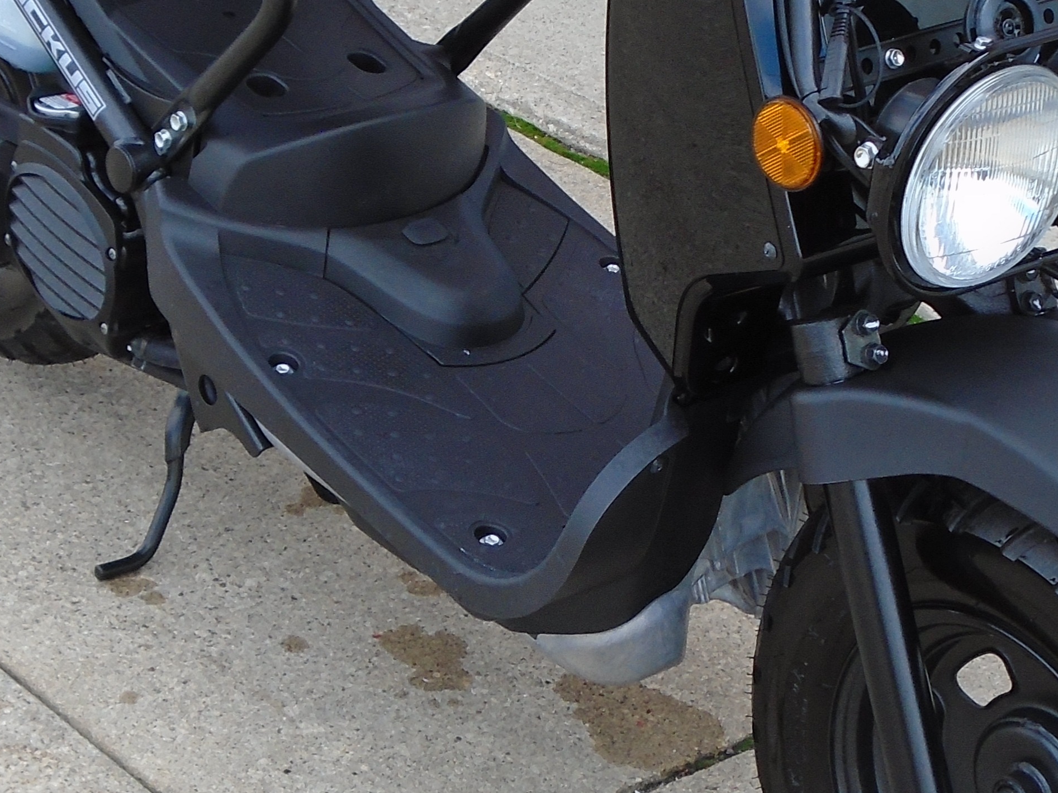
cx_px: 567
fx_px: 2995
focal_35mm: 98
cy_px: 266
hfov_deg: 20.0
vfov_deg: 15.1
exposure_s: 1/160
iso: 100
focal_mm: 6.4
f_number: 3.8
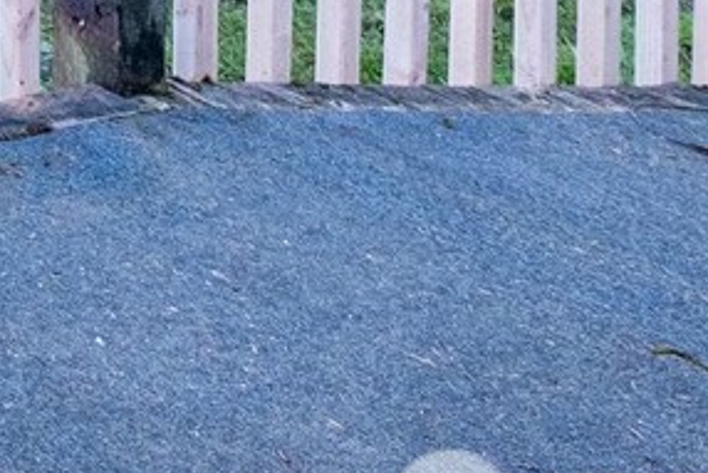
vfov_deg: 11.5
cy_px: -794
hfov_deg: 13.7
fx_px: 1751
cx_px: -1108
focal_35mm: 89
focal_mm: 10
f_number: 4.5
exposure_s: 1/200
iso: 400
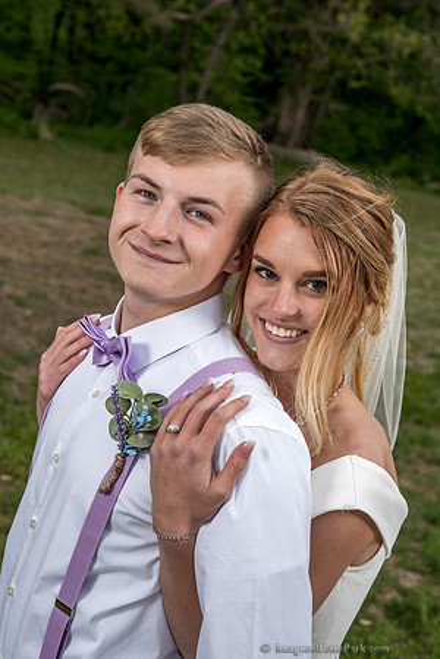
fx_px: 1008
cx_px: 220
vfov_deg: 36.2
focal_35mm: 55
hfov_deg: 24.6
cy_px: 330
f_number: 6.3
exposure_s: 1/160
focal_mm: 55
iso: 100
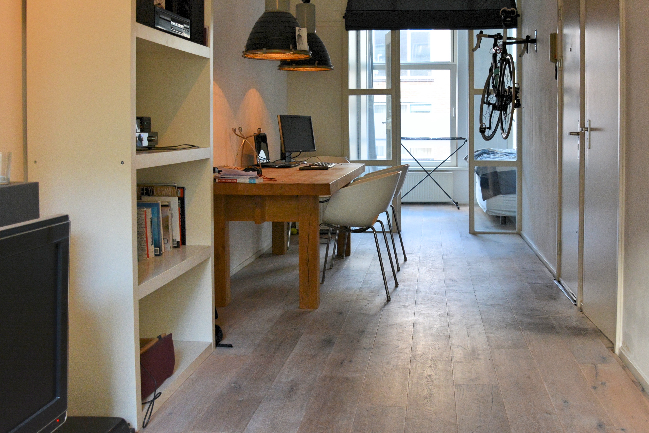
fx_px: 757
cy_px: 153
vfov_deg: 31.7
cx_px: 390
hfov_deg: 46.1
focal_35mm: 42
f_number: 3.5
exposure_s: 1/50
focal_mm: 18
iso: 800
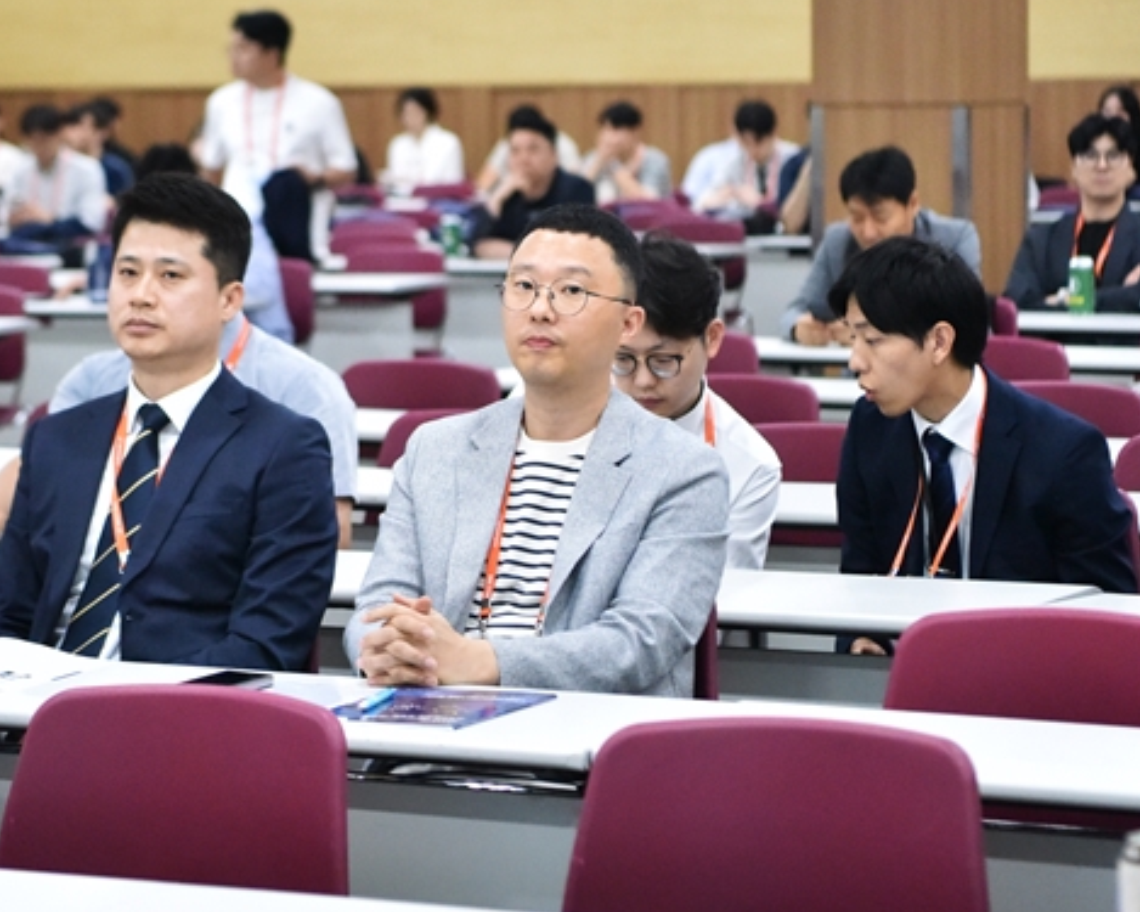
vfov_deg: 11.0
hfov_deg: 13.8
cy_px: 325
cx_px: 442
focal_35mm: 140
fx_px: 4723
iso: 6400
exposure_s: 1/640
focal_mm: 70
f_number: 2.8
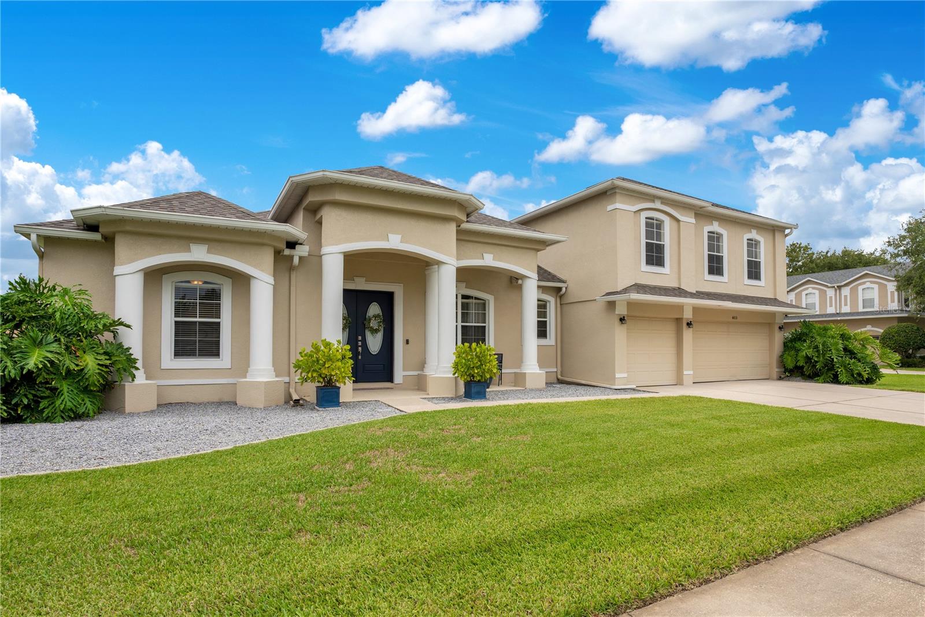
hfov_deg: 96.7
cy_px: 308
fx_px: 411
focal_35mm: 16
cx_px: 462
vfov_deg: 73.7
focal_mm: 16
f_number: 10
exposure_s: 1/160
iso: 100
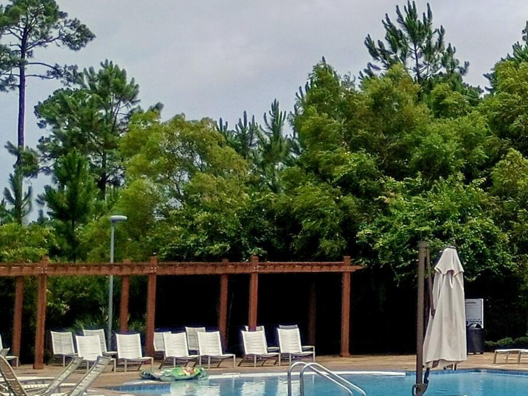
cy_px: 88
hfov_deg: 17.8
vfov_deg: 15.2
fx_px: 1480
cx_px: 822
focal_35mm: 97
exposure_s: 1/1866
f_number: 1.8
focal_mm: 4.27
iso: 100
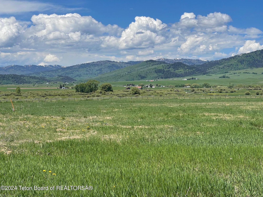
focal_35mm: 64
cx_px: 132
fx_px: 486
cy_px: 98
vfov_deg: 22.9
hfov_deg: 30.3
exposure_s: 1/1783
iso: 20
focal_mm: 7.5
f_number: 2.2
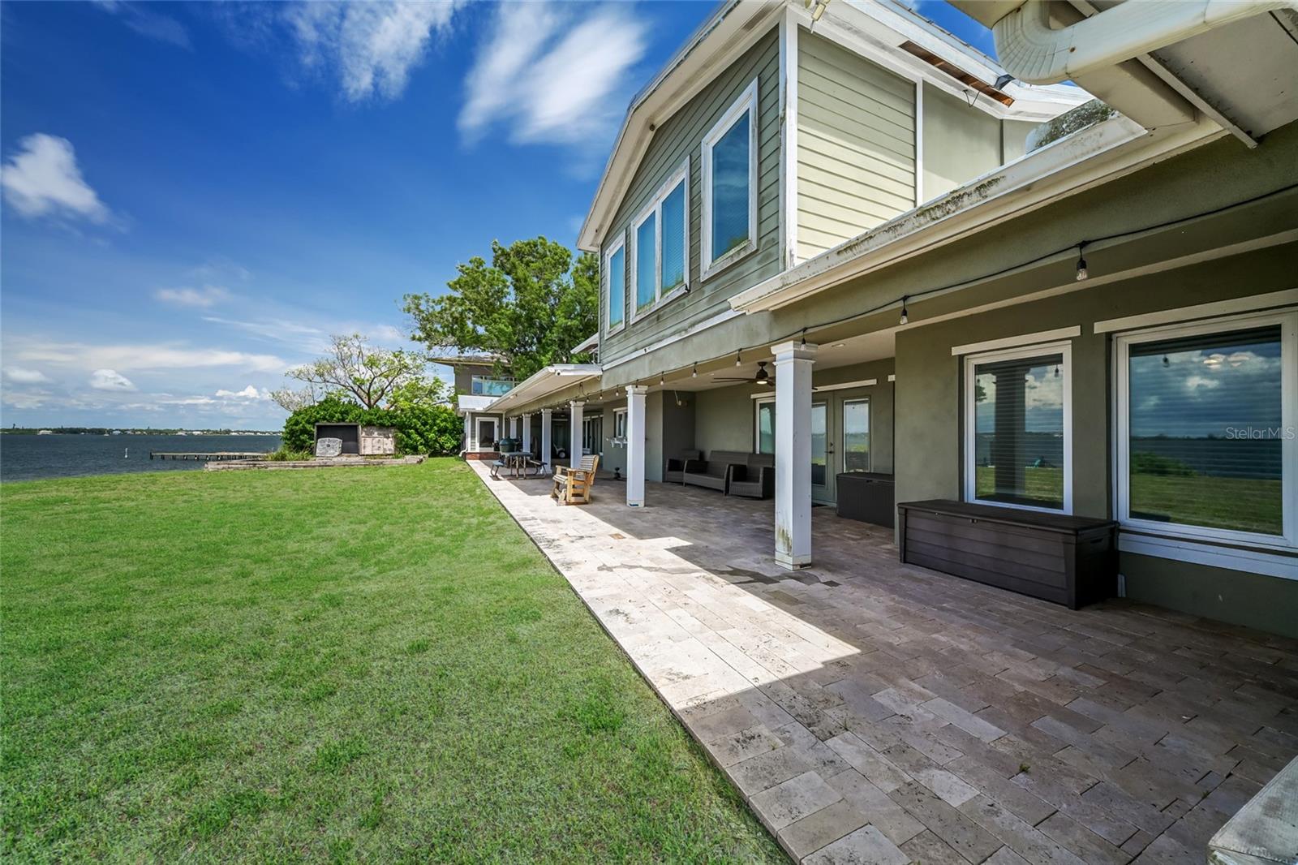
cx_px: 649
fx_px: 433
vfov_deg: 90.0
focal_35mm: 12
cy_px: 432
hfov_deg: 112.6
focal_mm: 12
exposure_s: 1/200
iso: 800
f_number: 8
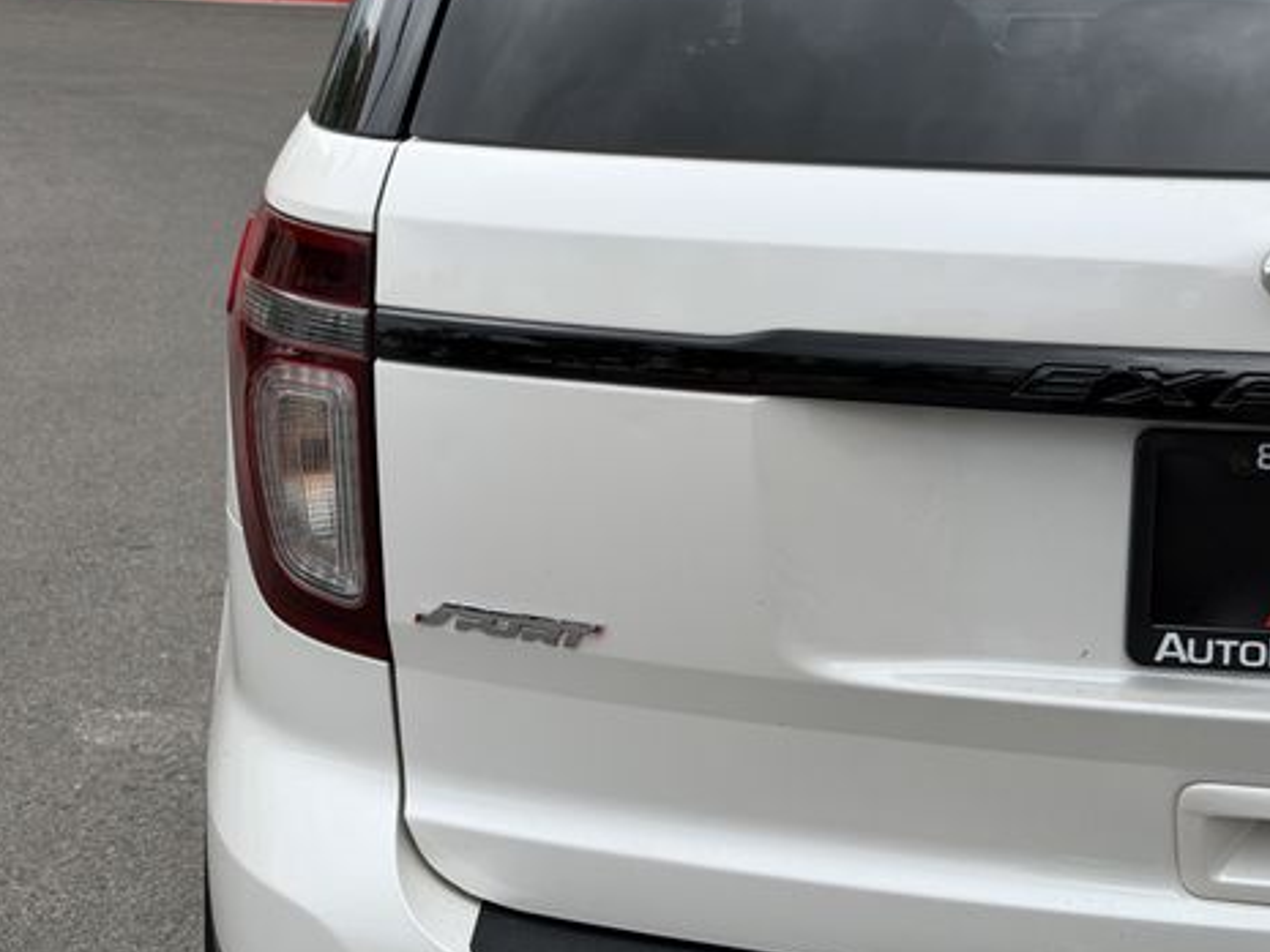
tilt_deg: -11.6
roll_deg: -2.1
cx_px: 595
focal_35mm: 66
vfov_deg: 22.3
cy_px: 439
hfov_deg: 29.4
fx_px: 2422
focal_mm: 6.76
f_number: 1.78
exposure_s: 1/1715
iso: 64
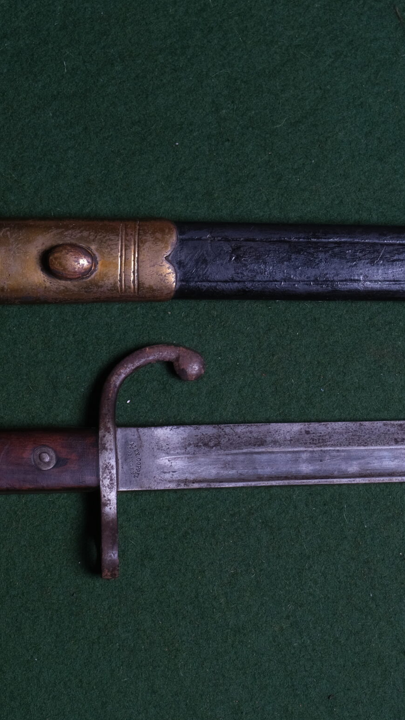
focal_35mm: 108
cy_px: 365
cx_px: 313
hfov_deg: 11.2
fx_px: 2062
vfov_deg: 19.8
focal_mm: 41.4
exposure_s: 1/160
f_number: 5.6
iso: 320
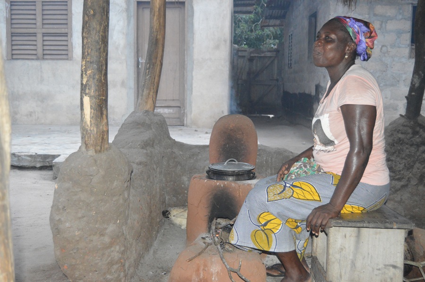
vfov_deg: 29.8
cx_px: 212
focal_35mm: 45
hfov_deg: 43.6
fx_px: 531
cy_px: 141
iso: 3200
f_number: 4.2
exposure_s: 1/60
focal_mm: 30
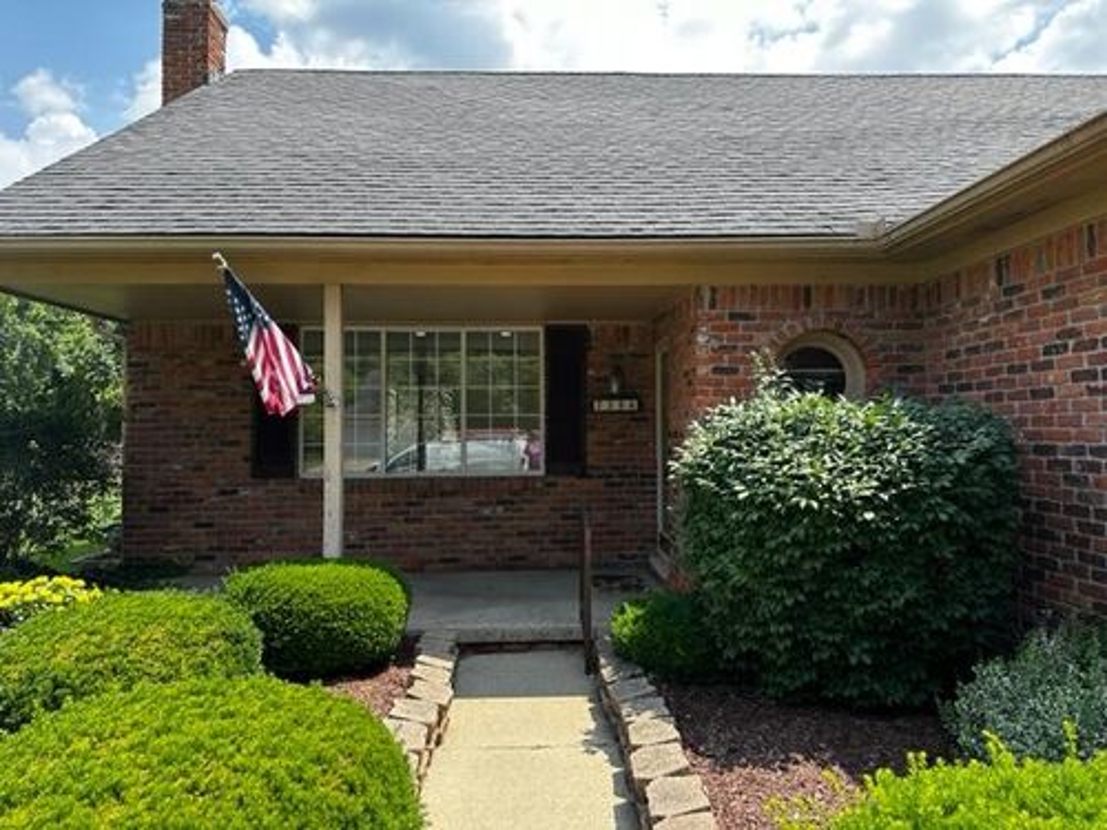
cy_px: 415
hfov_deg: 71.6
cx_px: 554
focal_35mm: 24
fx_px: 768
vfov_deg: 56.8
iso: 80
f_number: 1.78
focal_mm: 6.86
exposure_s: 1/1289
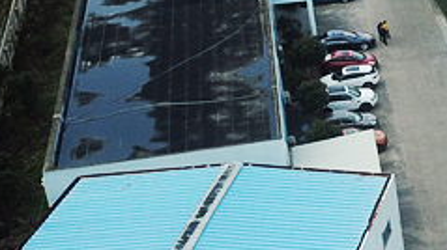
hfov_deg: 19.4
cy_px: 257
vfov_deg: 12.5
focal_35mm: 95
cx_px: 688
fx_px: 1125
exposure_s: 1/402
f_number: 2.2
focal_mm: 4.73
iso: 100
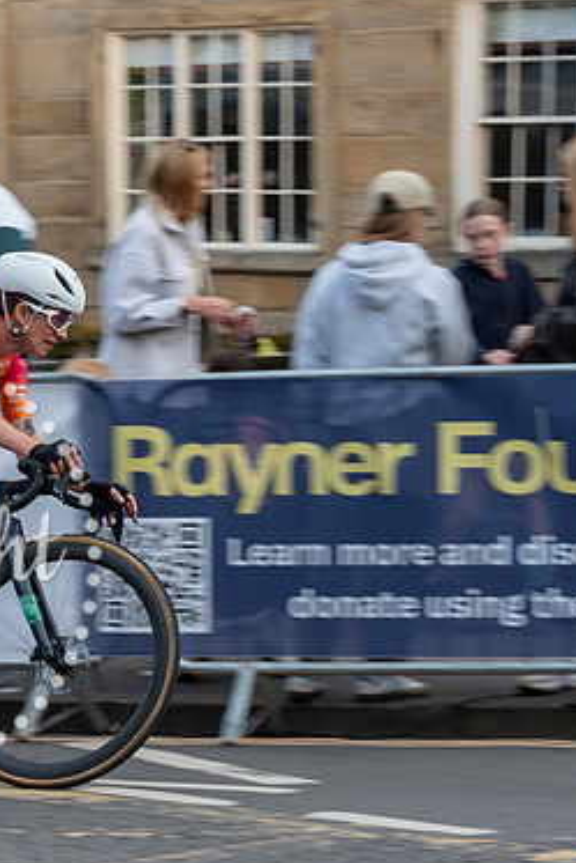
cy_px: 460
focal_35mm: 163
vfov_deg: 12.6
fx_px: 3908
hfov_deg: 8.4
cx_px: 140
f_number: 9
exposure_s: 1/250
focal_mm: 91
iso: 1000
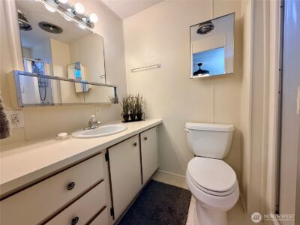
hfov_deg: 102.1
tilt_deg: -5.6
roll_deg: +2.9
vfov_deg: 85.7
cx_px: 150
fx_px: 121
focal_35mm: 14
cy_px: 112
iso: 160
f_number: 2.2
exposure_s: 1/120
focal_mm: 2.22
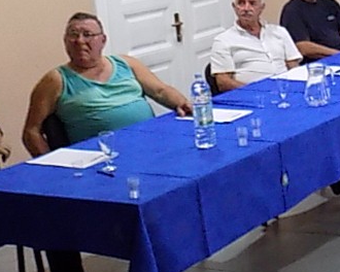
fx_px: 1097
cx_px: 647
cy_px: 113
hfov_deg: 14.9
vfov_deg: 14.1
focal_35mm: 109
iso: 280
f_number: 3.1
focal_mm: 4
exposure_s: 1/30
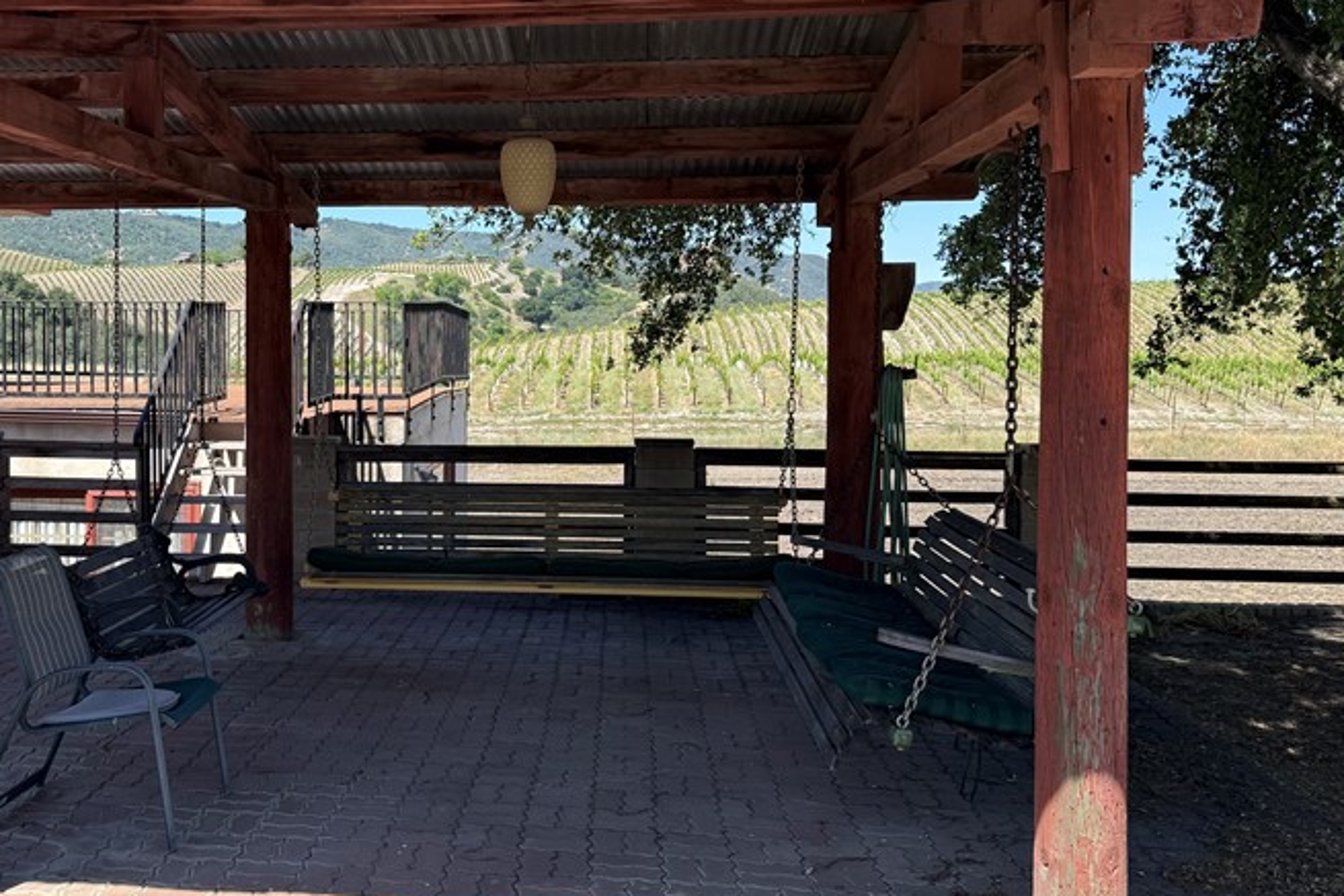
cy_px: 390
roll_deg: -0.7
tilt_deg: -2.3
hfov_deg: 48.7
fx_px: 1456
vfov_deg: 34.2
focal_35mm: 39
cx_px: 443
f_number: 1.78
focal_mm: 6.76
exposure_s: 1/2232
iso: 80
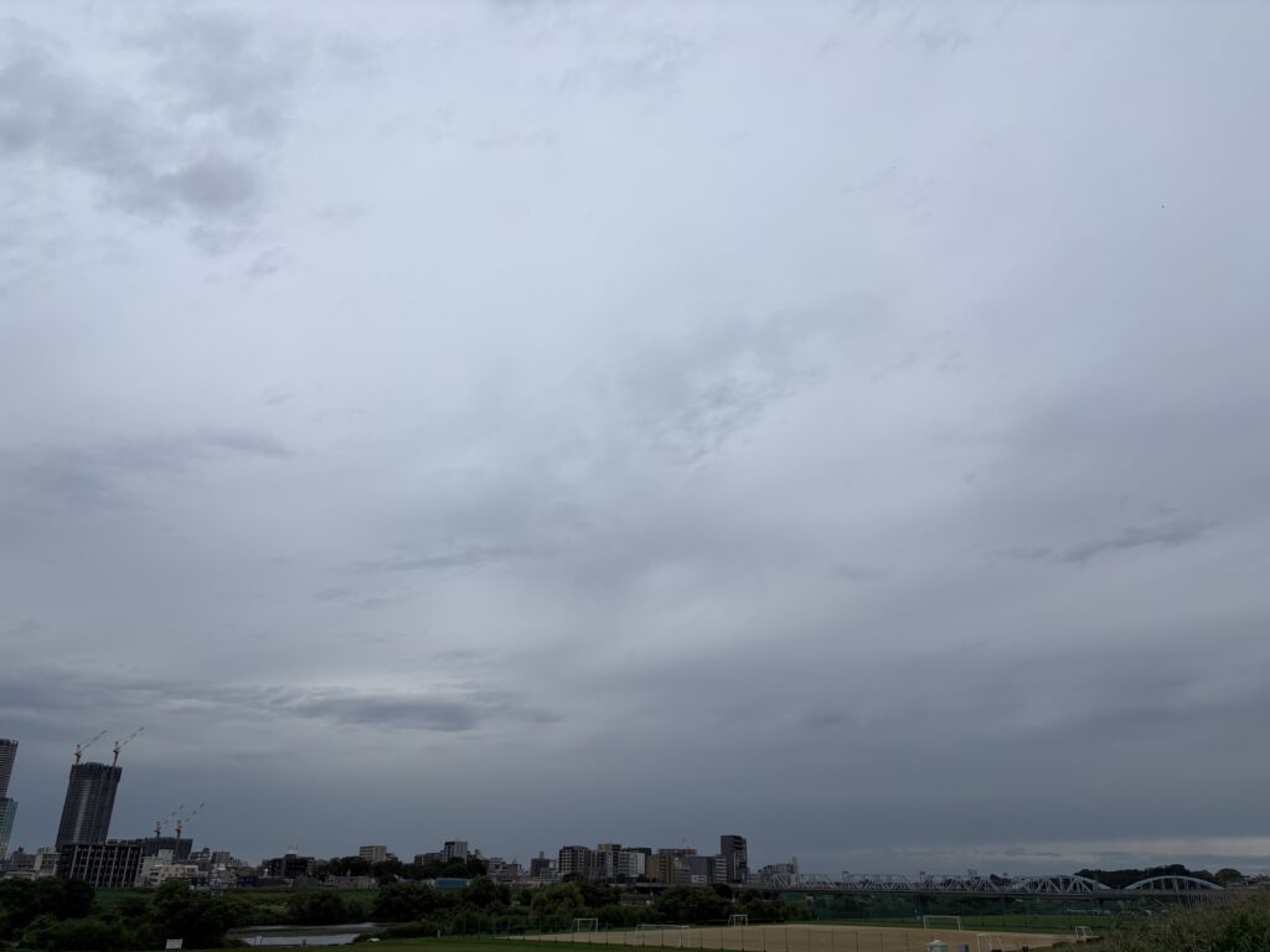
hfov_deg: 67.3
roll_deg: +0.1
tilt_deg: +24.0
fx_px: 954
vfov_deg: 53.1
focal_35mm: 26
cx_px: 635
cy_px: 476
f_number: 1.6
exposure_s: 1/1420
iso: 50
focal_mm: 5.96
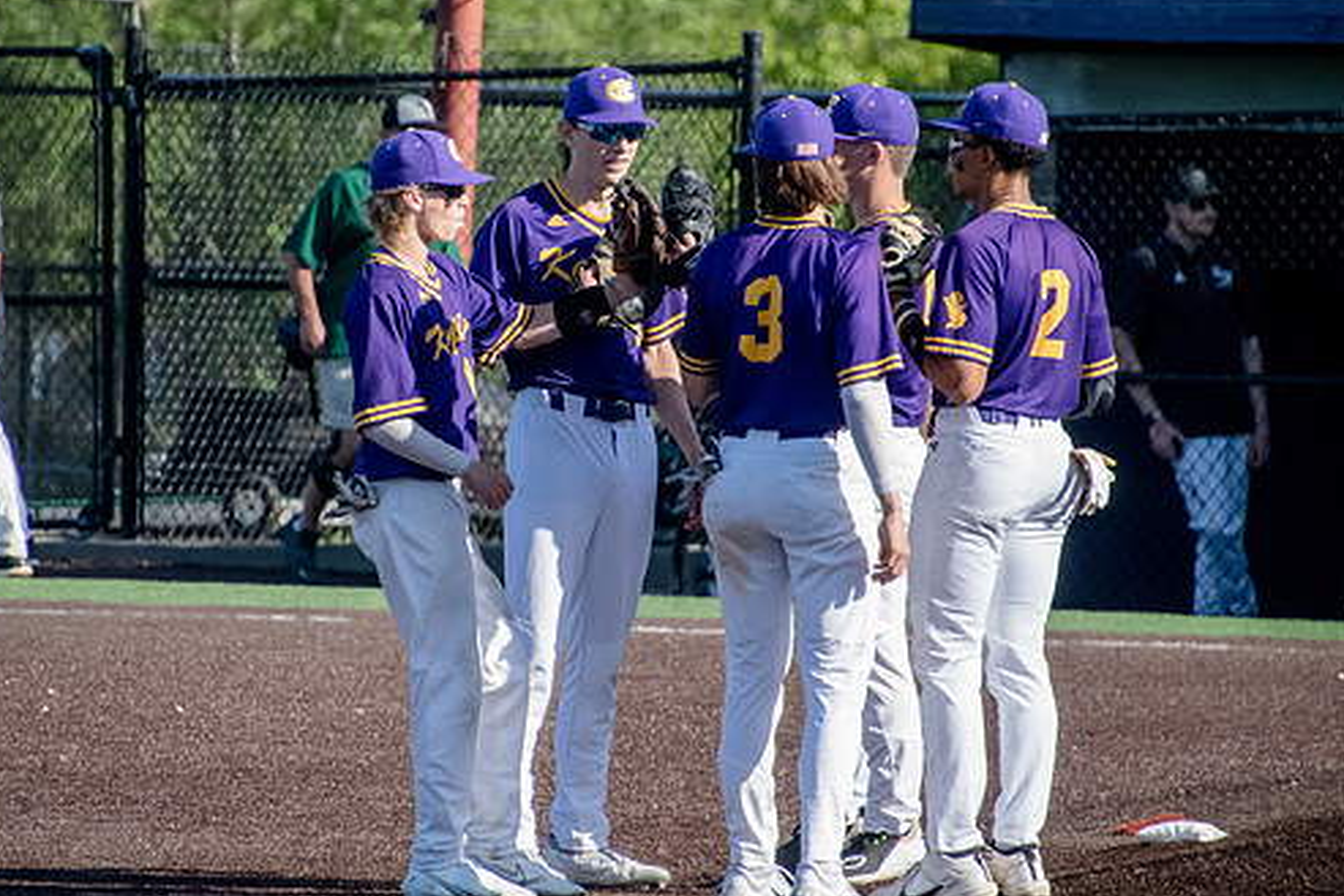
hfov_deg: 3.9
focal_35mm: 529
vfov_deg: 2.6
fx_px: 19754
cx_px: 578
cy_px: 404
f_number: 6.3
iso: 2500
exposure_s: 1/4000
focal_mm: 300
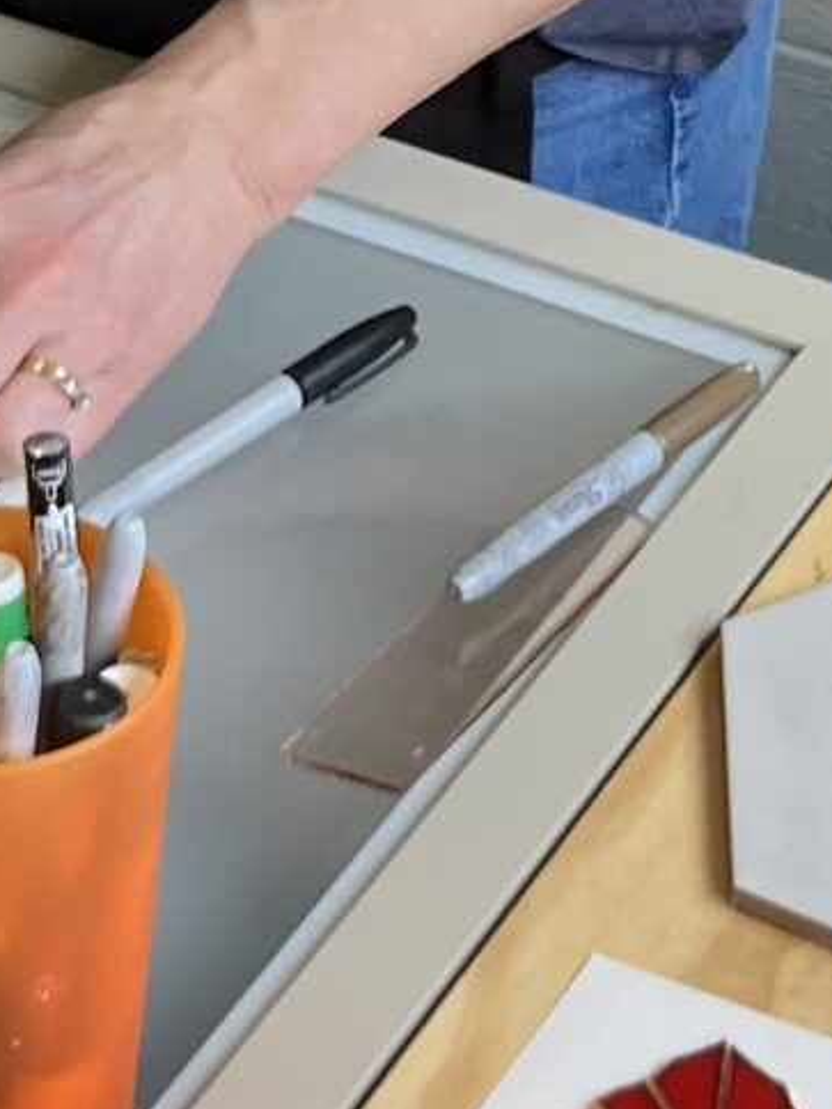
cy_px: -18
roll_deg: -0.6
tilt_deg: -31.4
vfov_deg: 13.2
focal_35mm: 148
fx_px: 4743
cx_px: 390
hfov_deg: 10.0
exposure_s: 1/120
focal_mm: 3.99
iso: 50
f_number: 1.8
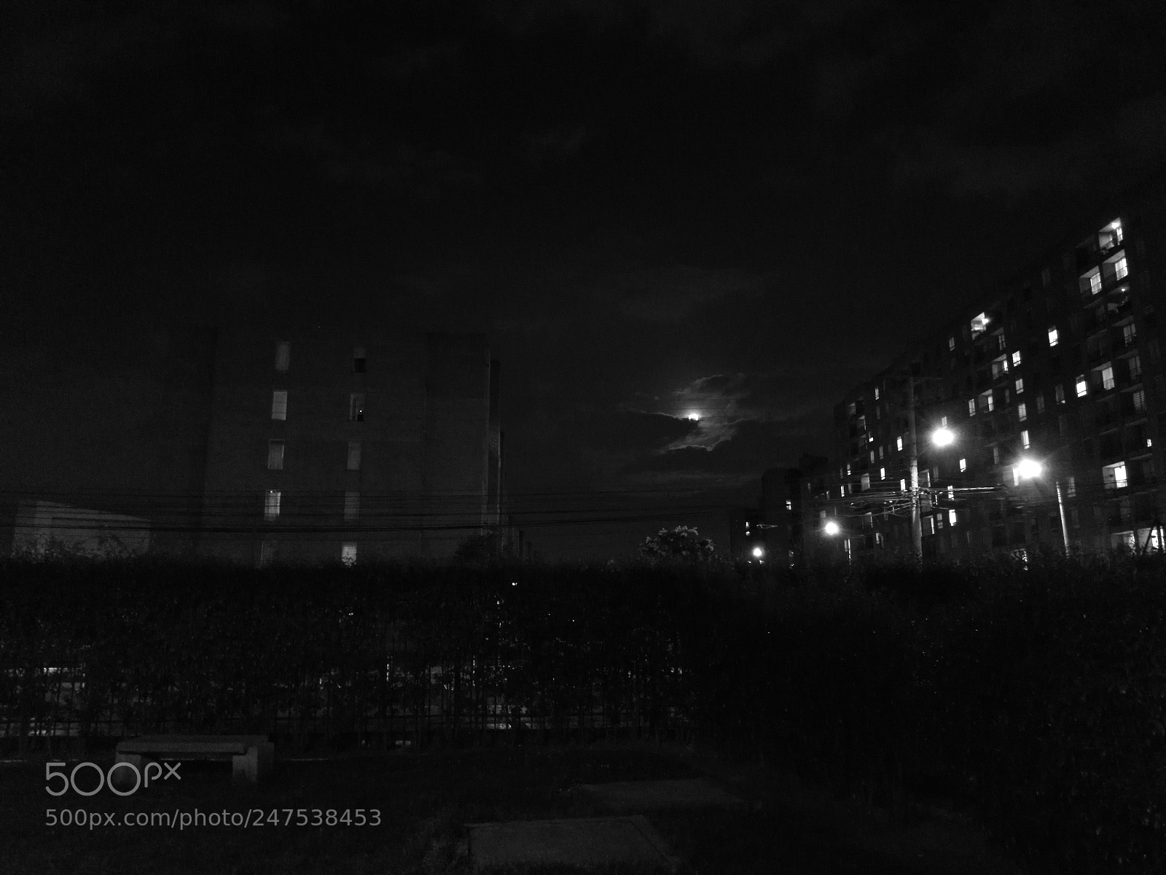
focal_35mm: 27
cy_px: 438
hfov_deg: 65.3
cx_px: 583
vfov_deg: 51.4
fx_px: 909
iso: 1000
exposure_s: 1/15
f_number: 2.2
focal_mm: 3.95
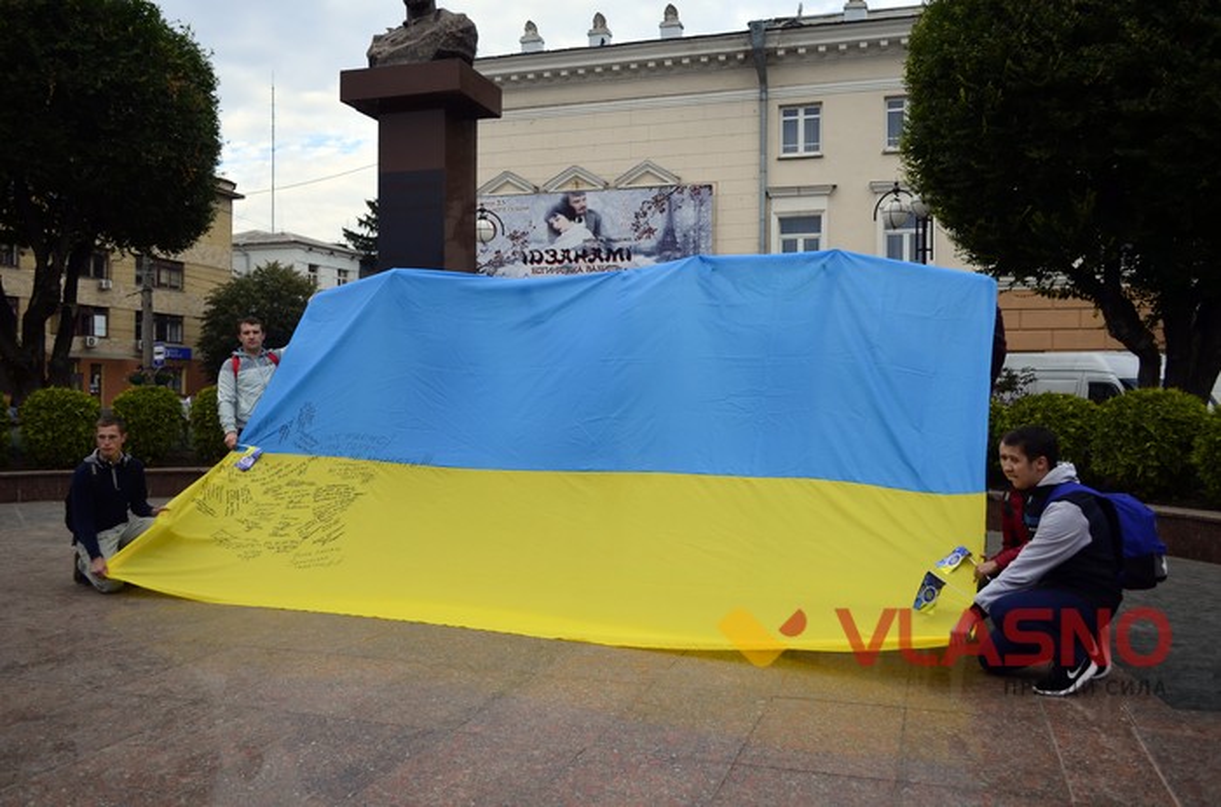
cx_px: 610
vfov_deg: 43.4
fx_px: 1015
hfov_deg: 62.1
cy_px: 404
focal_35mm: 30
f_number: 3.8
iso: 360
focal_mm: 20
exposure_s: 1/2000
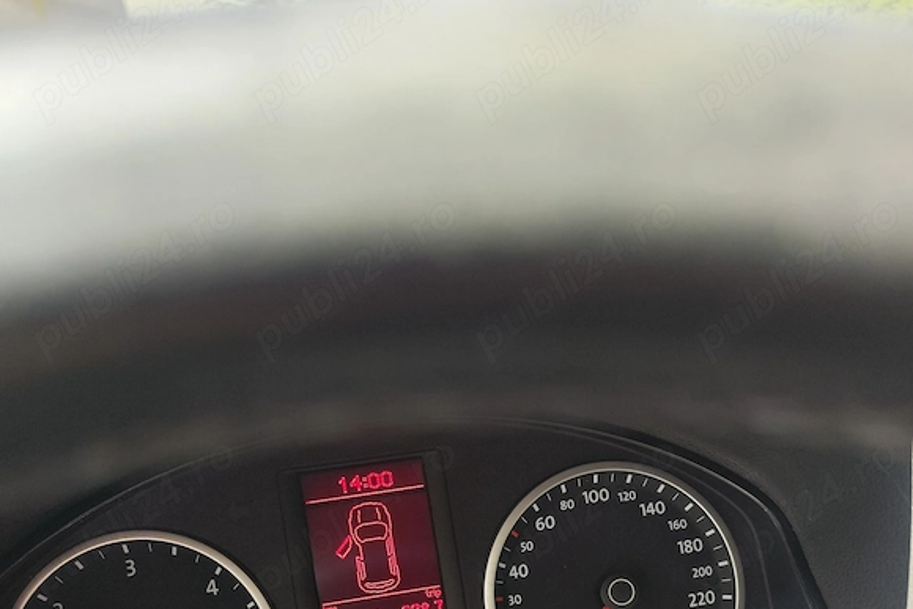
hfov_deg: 57.2
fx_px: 837
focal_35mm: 33
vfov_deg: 36.9
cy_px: 570
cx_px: 464
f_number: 1.69
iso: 50
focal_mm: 7.01
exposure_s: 1/119
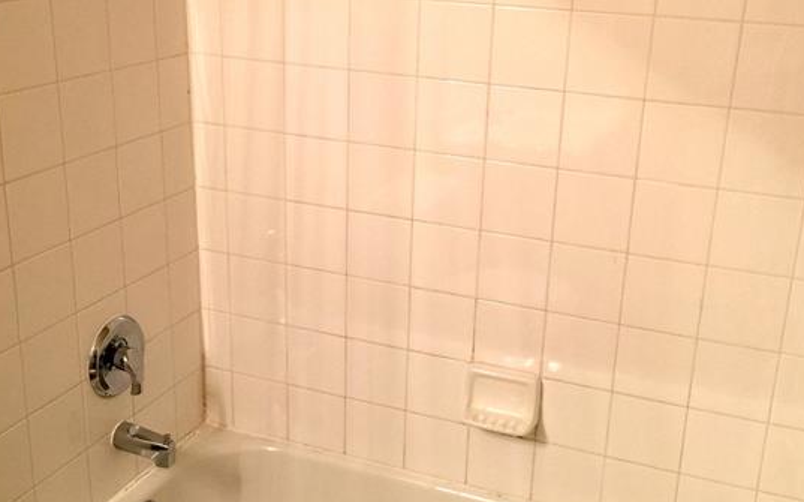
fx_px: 964
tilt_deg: -18.7
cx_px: 415
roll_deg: -2.2
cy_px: 252
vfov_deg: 29.2
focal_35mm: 44
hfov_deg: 45.3
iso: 32
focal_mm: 4.15
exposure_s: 1/15
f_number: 2.2
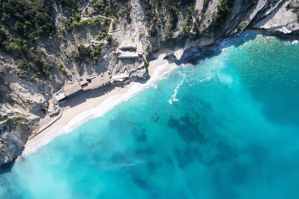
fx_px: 183
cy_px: 100
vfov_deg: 57.2
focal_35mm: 22
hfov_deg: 78.6
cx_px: 150
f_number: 2.8
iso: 200
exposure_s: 1/1600
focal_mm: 8.4
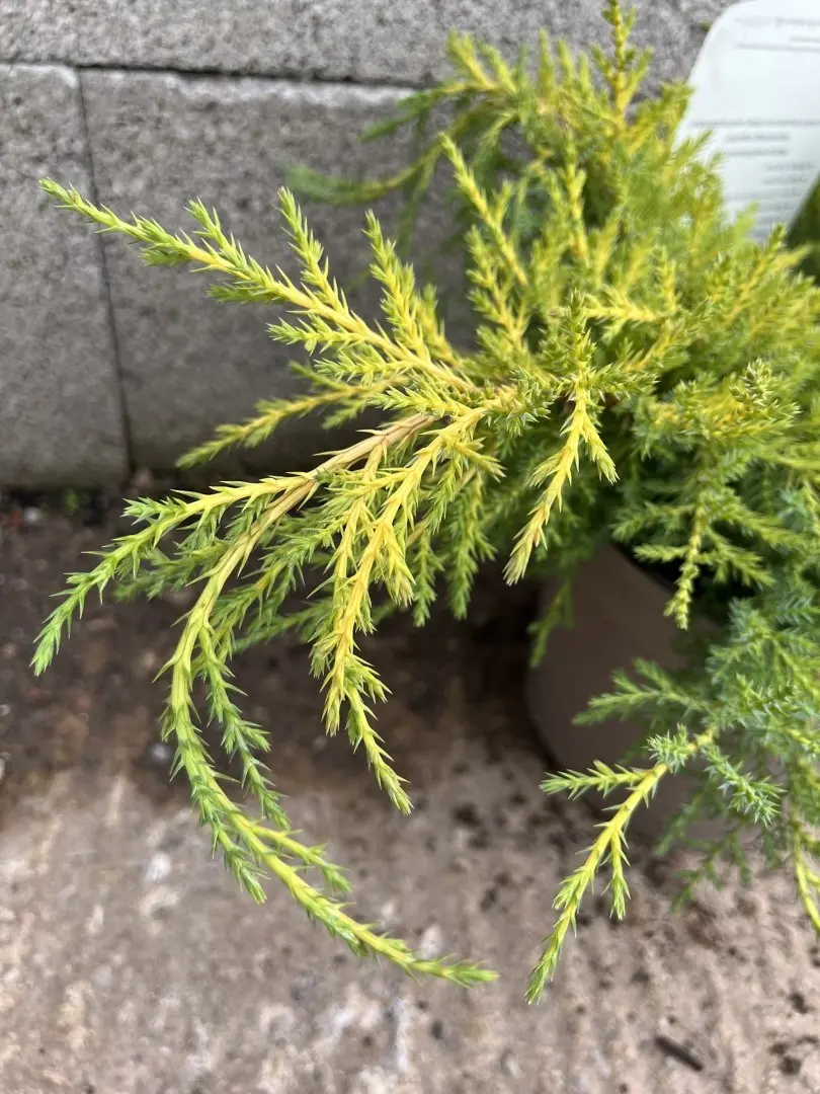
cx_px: 410
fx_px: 821
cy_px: 547
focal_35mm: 26
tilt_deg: -45.2
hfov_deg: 53.1
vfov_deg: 67.3
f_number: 1.6
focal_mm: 5.1
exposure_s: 1/454
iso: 50
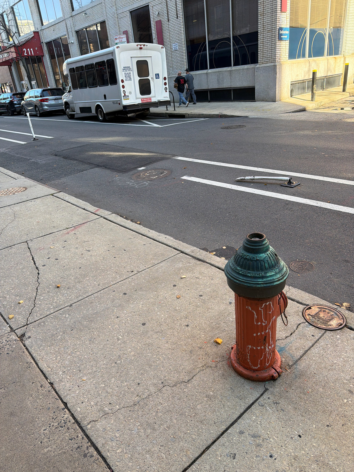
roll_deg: +5.3
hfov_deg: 56.8
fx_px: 327
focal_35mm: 24
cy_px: 236
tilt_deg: -25.9
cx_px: 177
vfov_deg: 71.6
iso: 100
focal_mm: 6.76
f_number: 1.78
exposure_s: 1/563
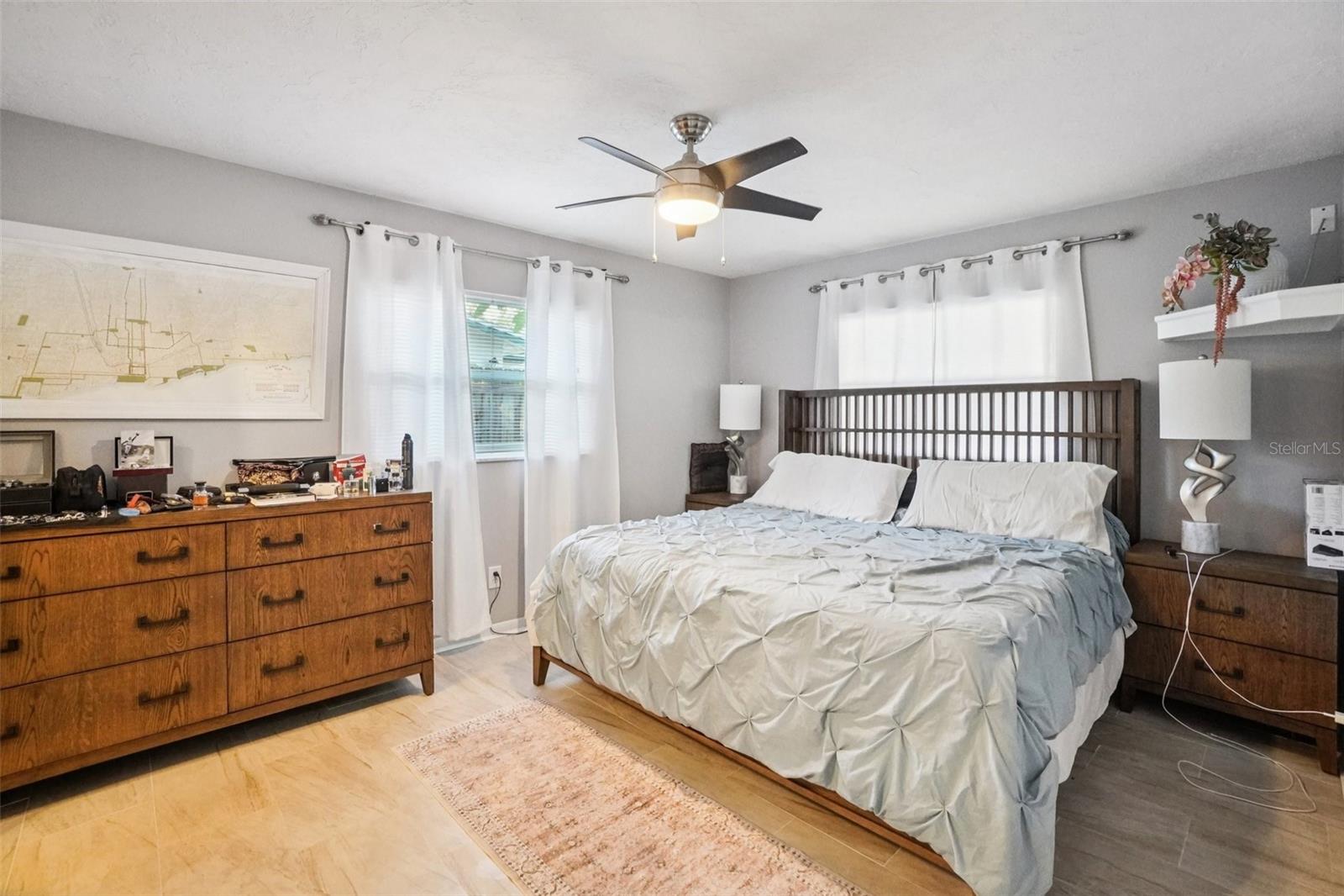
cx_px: 672
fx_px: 560
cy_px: 448
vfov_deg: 77.3
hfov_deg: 100.4
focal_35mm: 15
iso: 3200
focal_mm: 10
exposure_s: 1/30
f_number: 8
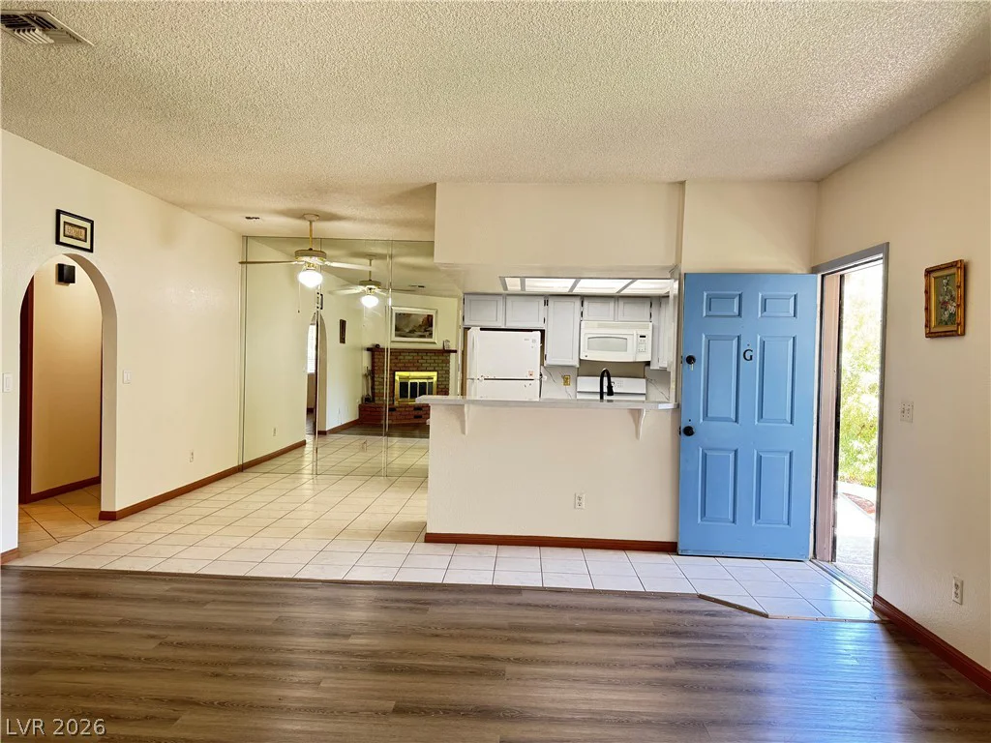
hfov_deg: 71.6
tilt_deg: -2.6
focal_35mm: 24
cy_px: 372
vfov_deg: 56.8
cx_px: 496
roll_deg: -1.3
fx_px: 687
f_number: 1.78
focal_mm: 6.76
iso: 250
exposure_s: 1/60
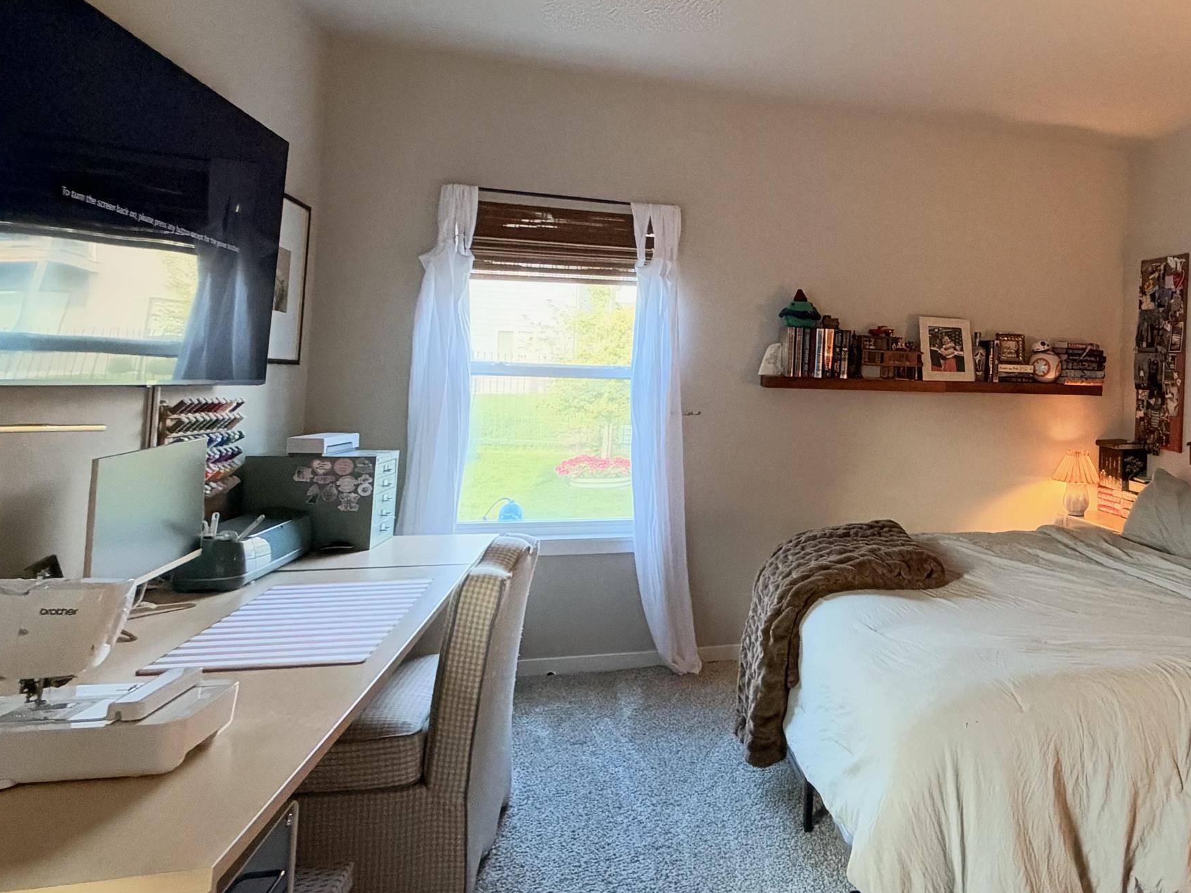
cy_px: 348
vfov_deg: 54.4
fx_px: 860
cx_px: 947
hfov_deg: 63.6
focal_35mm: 25
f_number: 2.2
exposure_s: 1/60
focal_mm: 2.22
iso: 800
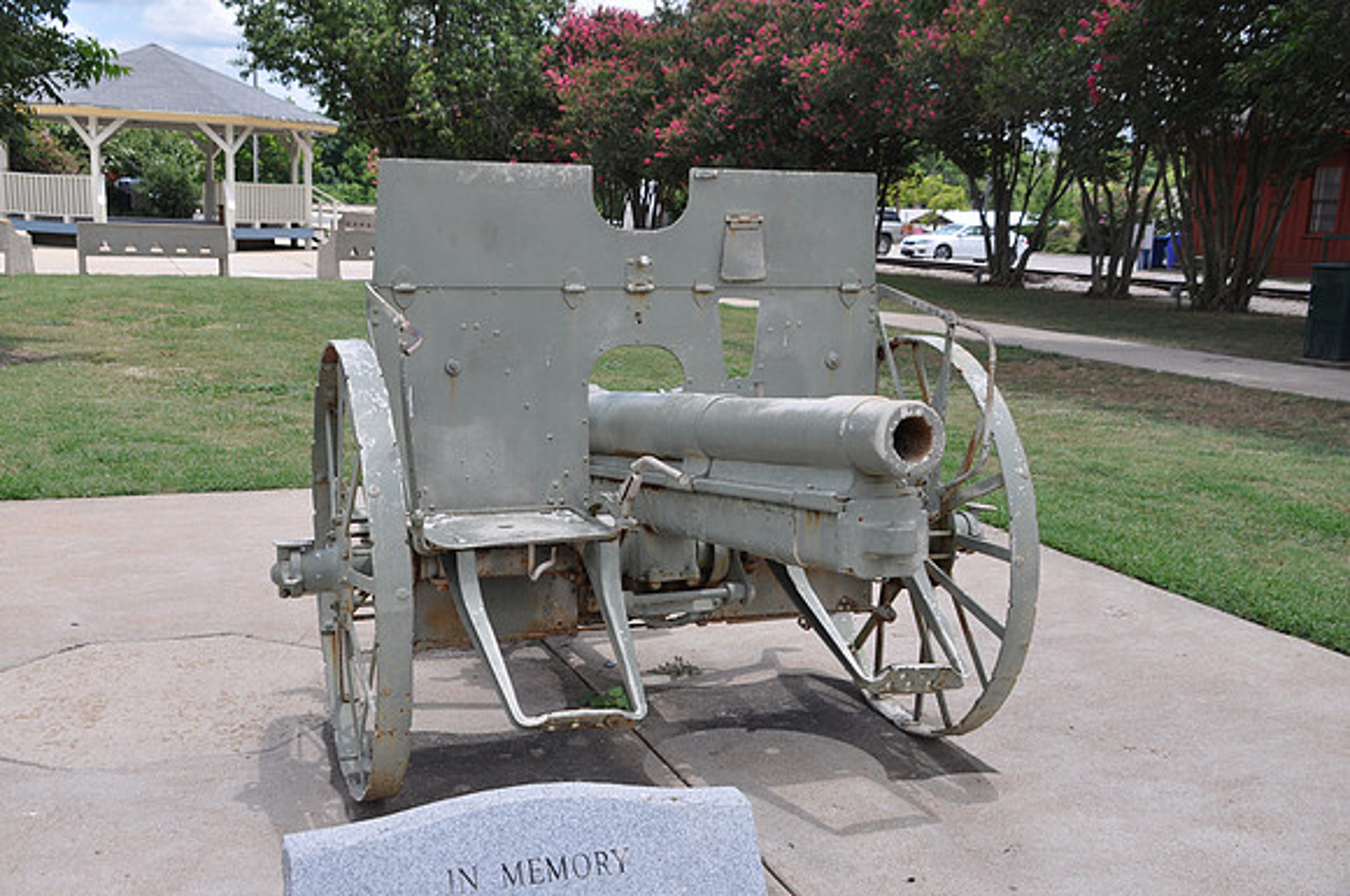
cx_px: 675
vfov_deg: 34.1
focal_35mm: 39
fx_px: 1460
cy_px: 448
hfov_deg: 49.6
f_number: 8
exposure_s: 1/250
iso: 200
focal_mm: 26
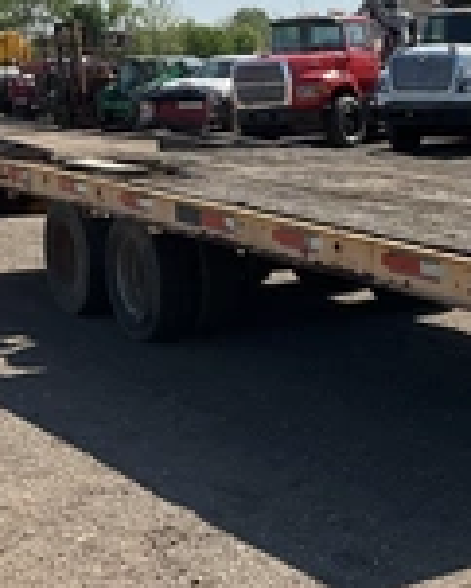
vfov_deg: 25.4
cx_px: 599
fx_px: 1306
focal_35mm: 75
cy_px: 273
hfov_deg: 19.0
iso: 25
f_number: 1.8
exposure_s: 1/1984
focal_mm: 3
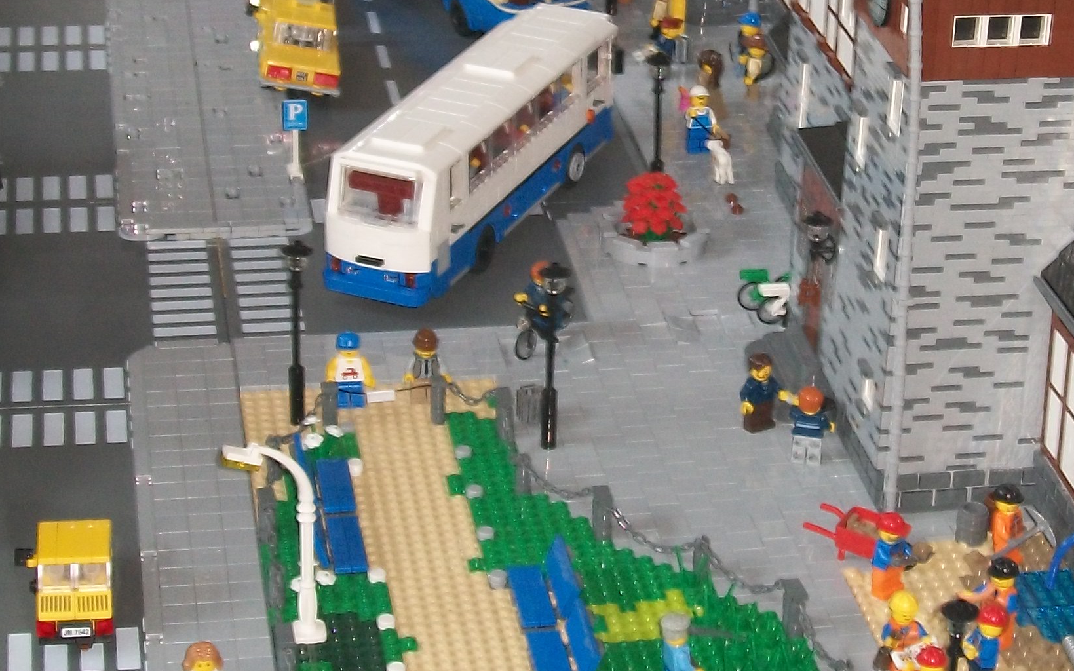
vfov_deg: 13.7
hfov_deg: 21.7
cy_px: 93
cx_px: 748
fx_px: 2780
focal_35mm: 95
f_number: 3
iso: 80
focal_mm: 7.6
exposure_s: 1/40
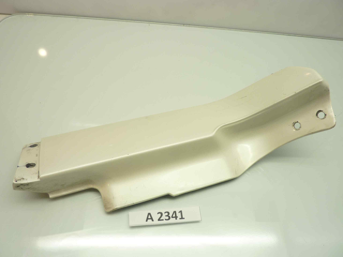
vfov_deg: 54.9
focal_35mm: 25
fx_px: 248
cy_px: 128
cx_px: 172
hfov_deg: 69.4
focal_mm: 4.1
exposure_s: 1/20
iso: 80
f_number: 3.3
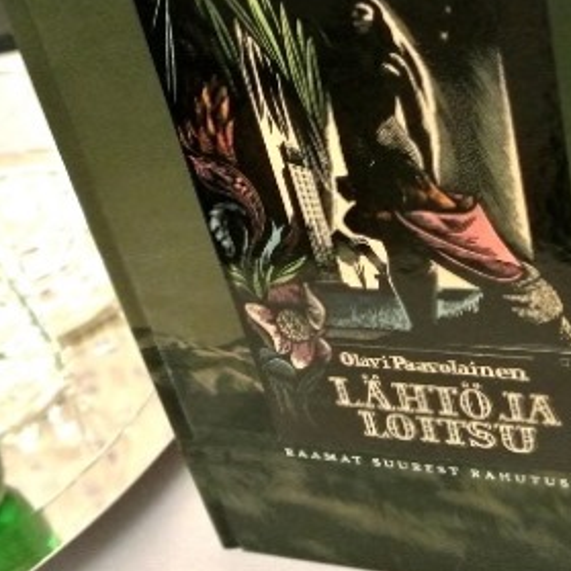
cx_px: 538
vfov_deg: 31.4
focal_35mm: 54
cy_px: 202
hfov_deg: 30.0
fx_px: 1008
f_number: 3.5
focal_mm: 10
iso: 3200
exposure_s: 1/50
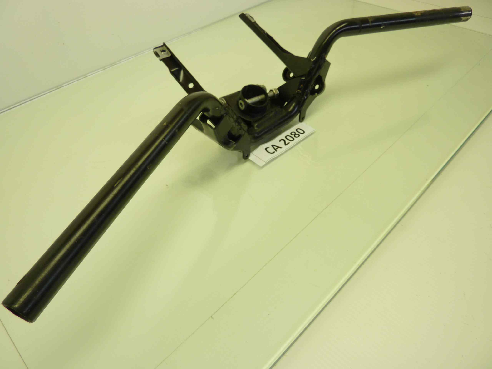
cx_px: 246
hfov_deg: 69.4
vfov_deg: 54.9
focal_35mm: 25
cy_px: 184
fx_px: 355
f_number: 3.3
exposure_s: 1/40
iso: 80
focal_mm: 4.1
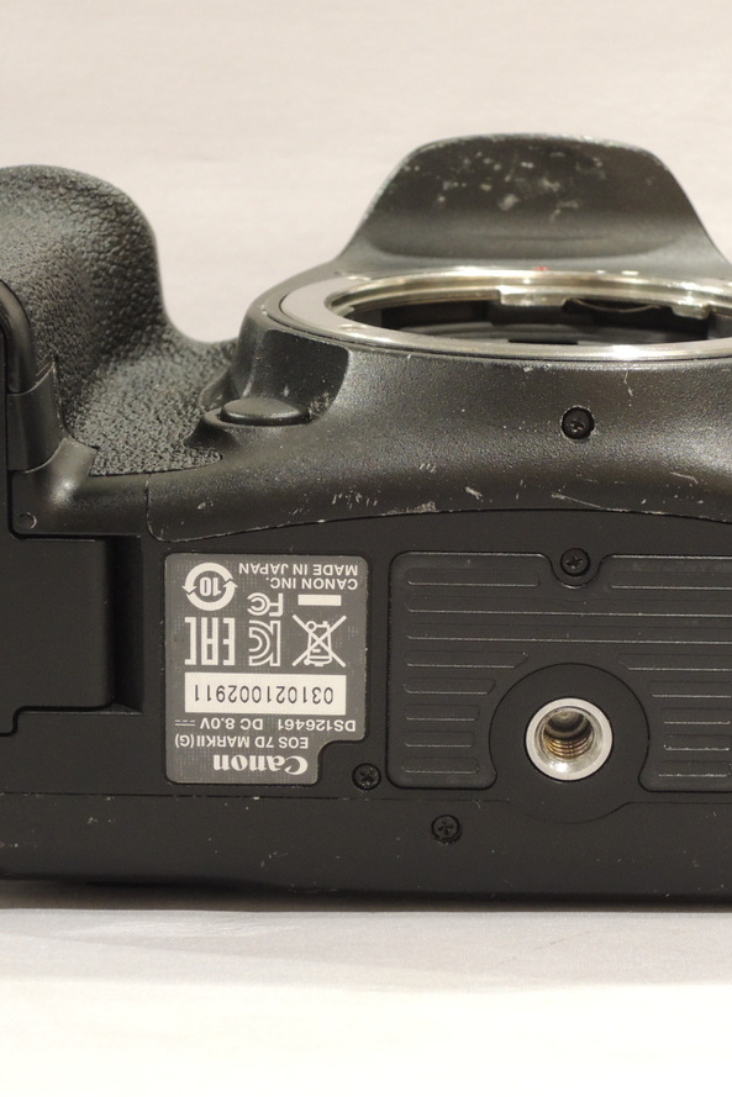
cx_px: 404
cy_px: 543
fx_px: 2652
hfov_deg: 15.7
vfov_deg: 23.4
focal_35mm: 87
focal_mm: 11.1
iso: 400
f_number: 4.2
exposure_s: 1/40
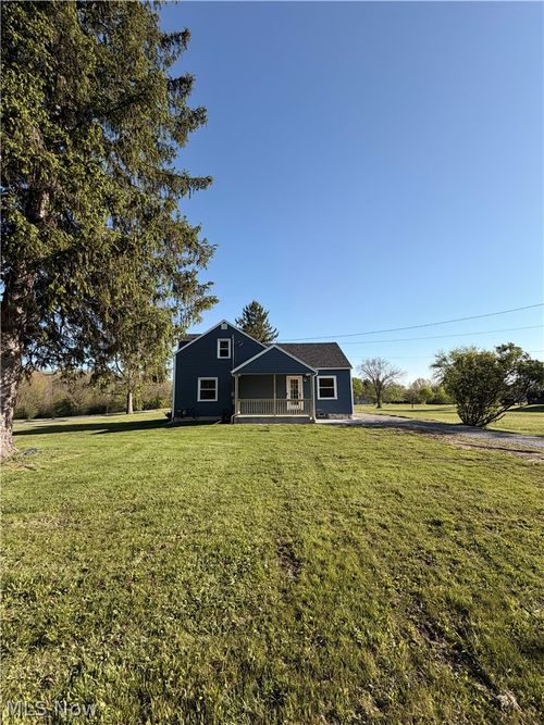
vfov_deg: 102.1
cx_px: 272
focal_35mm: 14
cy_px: 362
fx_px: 293
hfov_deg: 85.7
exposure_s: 1/770
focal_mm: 2.22
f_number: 2.2
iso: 32
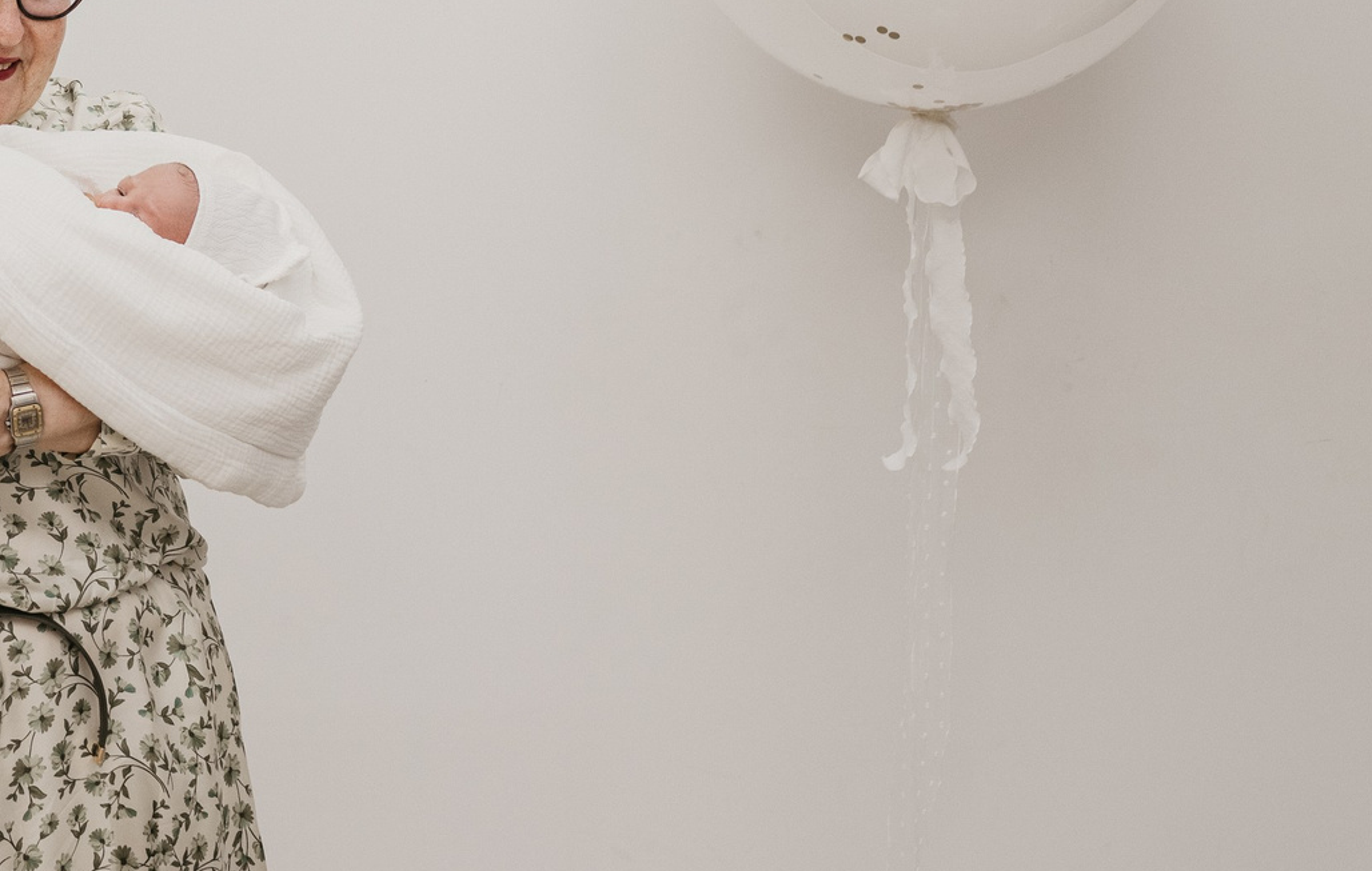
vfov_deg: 13.9
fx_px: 3531
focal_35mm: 94
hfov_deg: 20.7
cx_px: -205
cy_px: 99
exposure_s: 1/160
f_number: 4.5
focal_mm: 35
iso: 400
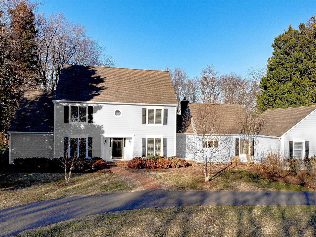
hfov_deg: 58.2
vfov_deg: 45.4
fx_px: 283
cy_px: 130
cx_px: 179
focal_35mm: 31
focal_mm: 4.5
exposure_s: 1/640
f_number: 2.8
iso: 100
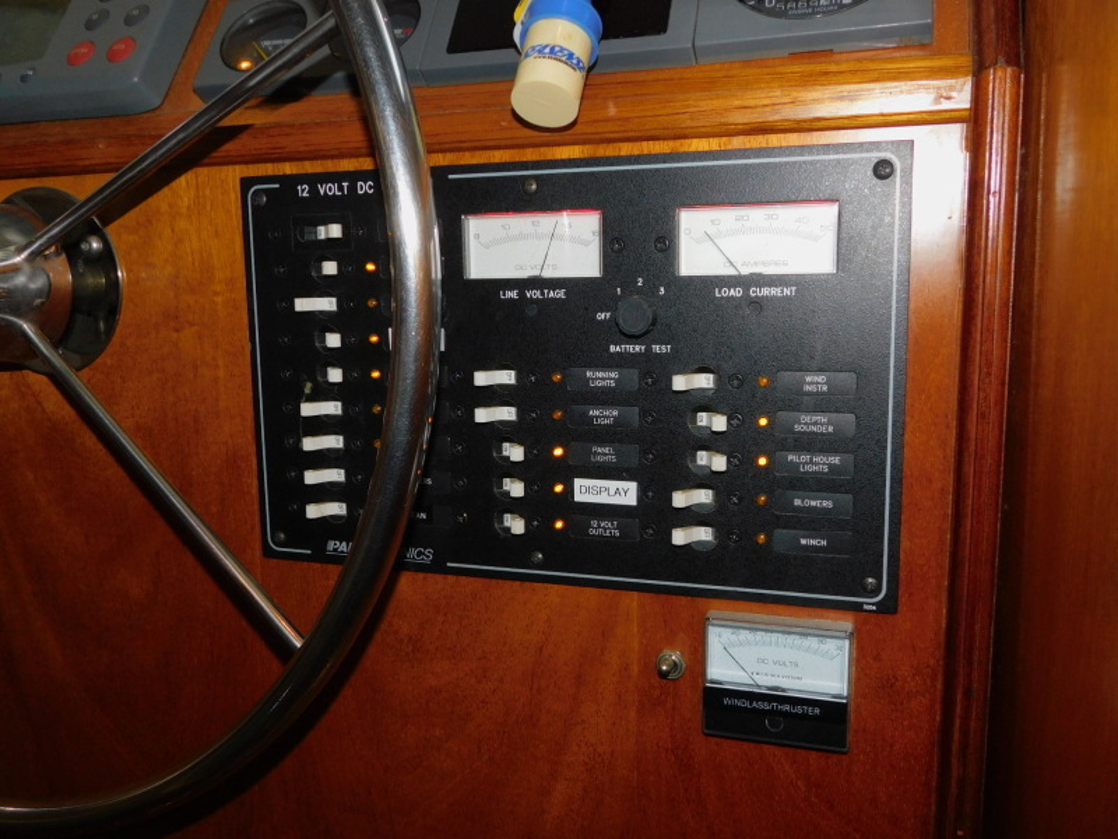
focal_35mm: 30
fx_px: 969
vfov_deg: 46.8
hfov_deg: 60.0
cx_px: 559
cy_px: 420
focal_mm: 5.3
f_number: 3.2
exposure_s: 1/30
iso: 200
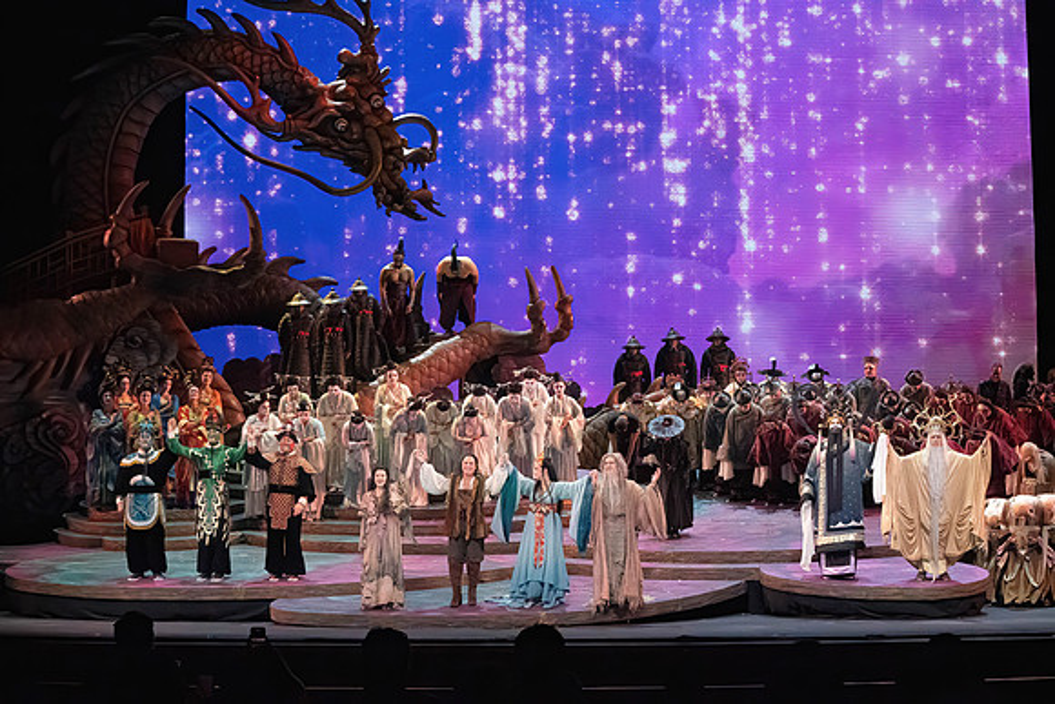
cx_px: 528
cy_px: 352
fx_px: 2052
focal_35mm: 70
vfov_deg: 19.5
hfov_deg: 28.8
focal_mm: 70
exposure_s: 1/1000
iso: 20000
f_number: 10
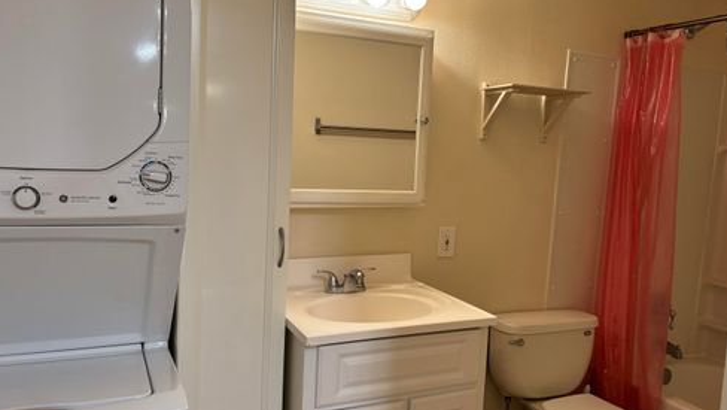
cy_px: 199
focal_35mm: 29
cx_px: 359
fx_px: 559
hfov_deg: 66.0
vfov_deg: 40.2
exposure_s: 1/60
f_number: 1.6
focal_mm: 5.96
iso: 125
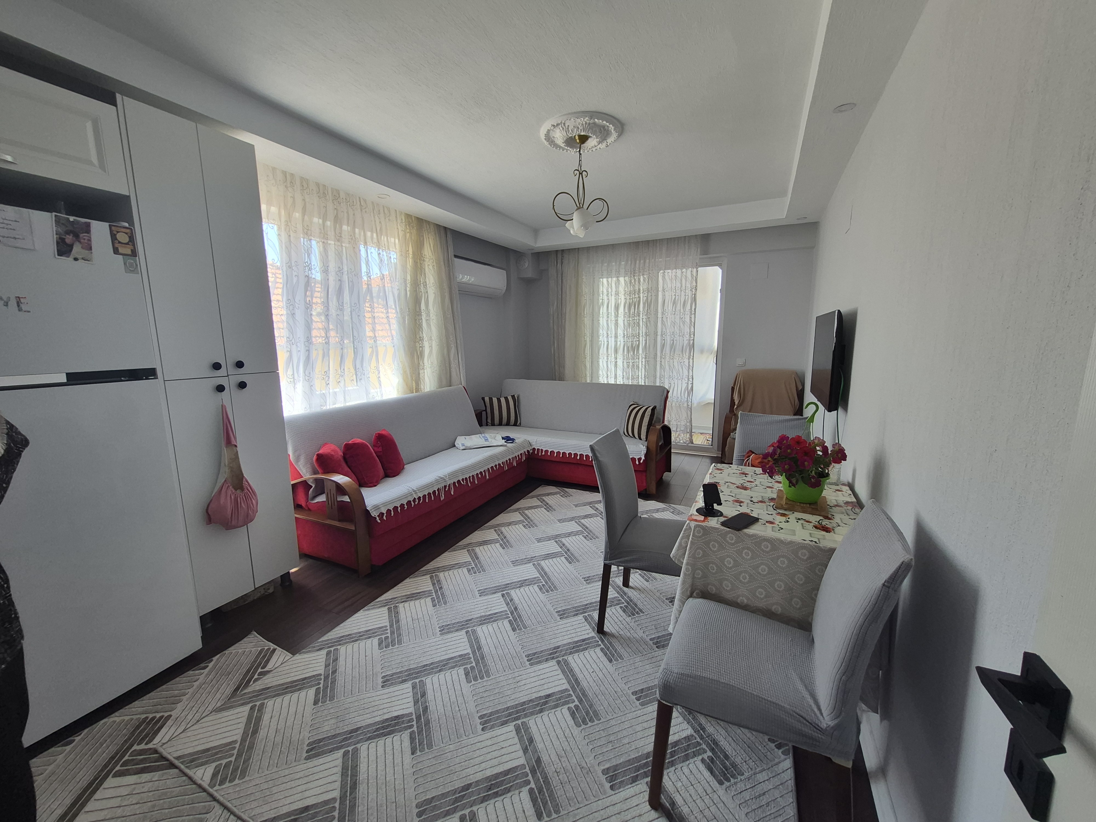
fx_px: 412
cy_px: 411
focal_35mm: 13
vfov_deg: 89.9
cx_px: 548
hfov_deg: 106.2
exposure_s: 1/100
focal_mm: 1.74
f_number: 2.2
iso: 64
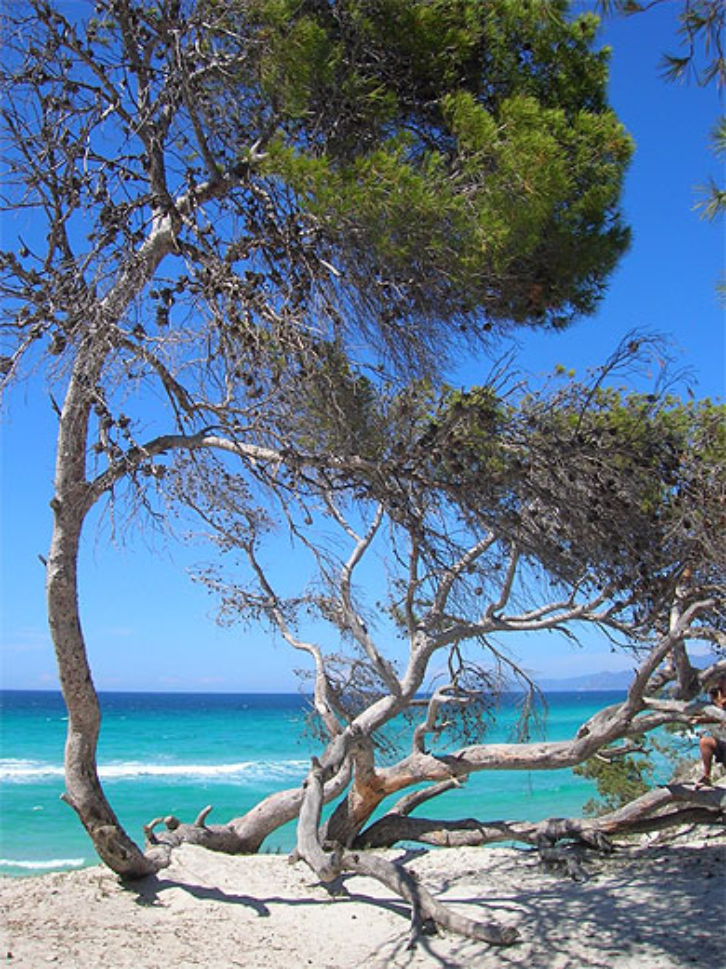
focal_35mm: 34
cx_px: 363
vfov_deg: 54.0
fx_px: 952
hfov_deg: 41.7
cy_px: 484
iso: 50
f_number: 4.9
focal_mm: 5.7
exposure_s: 1/390
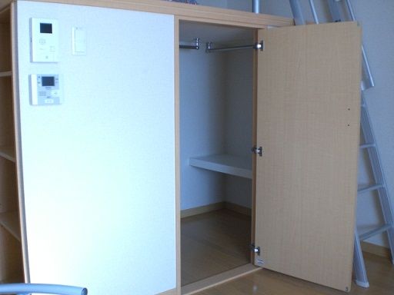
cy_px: 148
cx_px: 197
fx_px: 433
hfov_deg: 49.0
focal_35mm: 38
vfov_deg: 37.7
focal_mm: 6.3
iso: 200
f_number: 3.1
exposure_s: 1/80
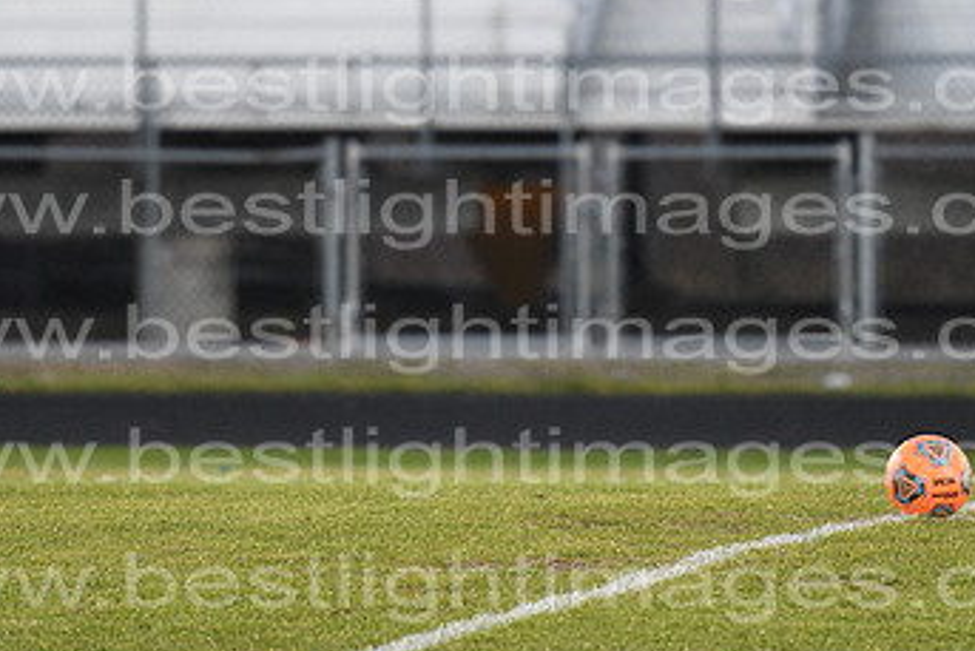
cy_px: 152
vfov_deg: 2.7
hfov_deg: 4.1
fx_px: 13736
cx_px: 497
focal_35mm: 507
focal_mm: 200
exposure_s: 1/800
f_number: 2.8
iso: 2800
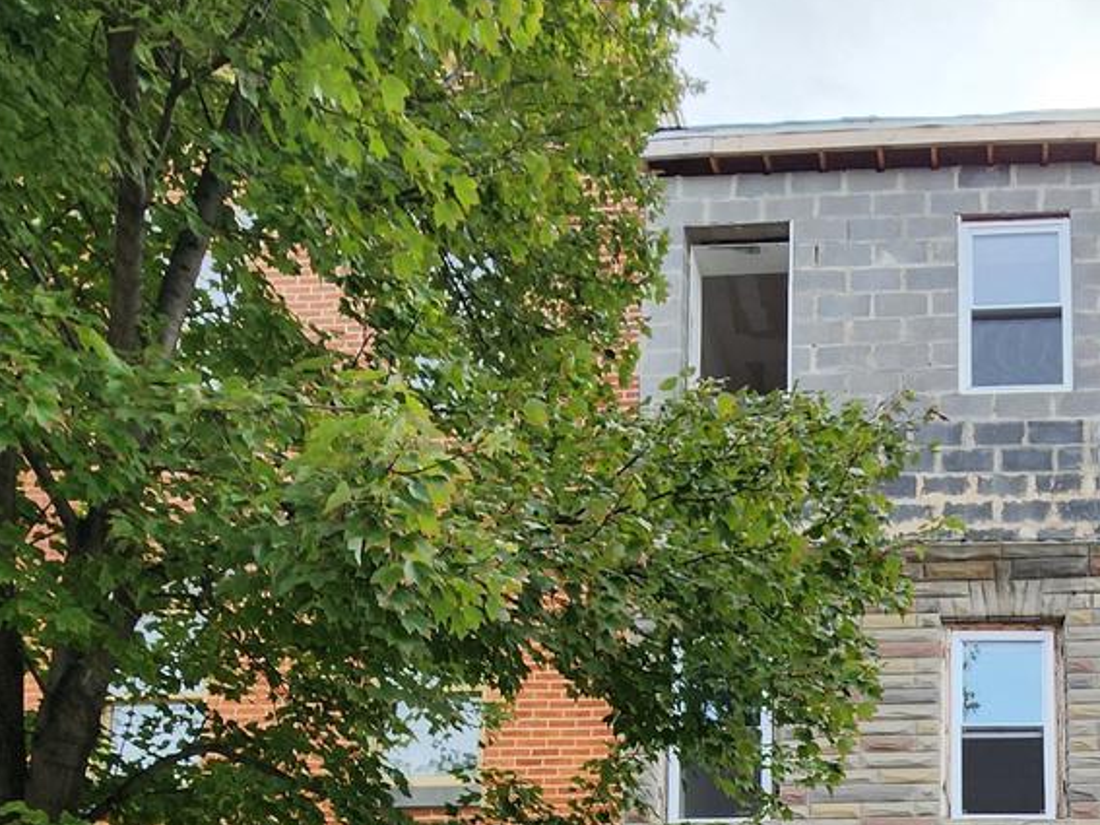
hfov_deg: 49.7
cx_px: 978
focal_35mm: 33
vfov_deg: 33.3
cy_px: 1035
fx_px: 1048
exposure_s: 1/701
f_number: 2.2
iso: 50
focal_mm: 2.2
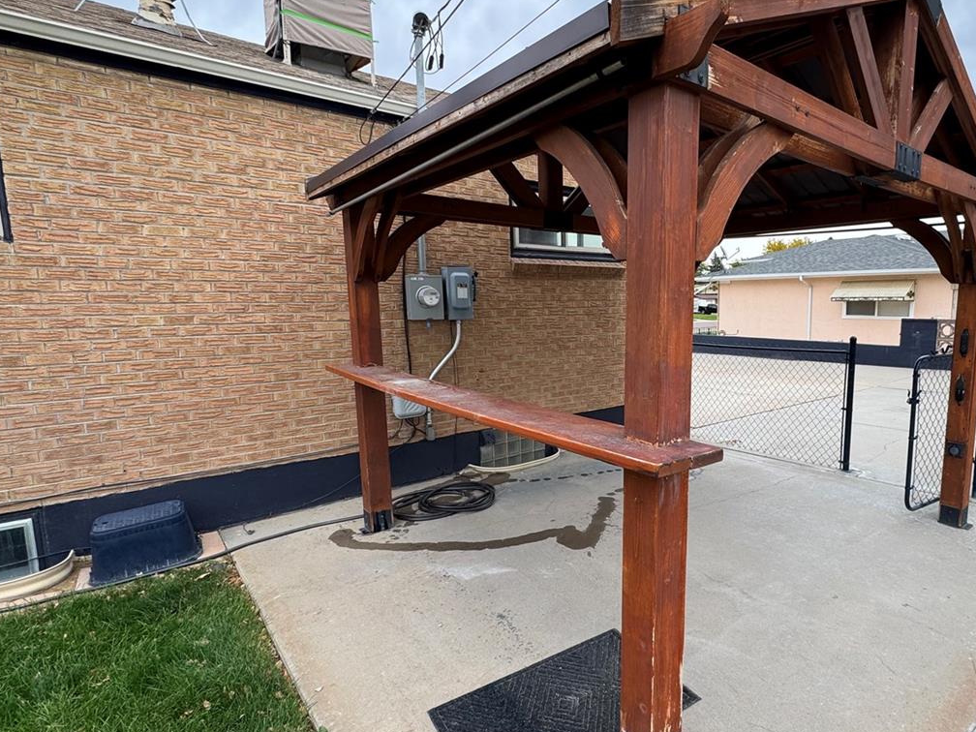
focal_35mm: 20
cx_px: 627
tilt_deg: -9.0
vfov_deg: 66.0
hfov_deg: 79.8
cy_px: 378
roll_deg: +0.1
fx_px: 564
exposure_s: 1/195
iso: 50
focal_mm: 2.22
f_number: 2.2
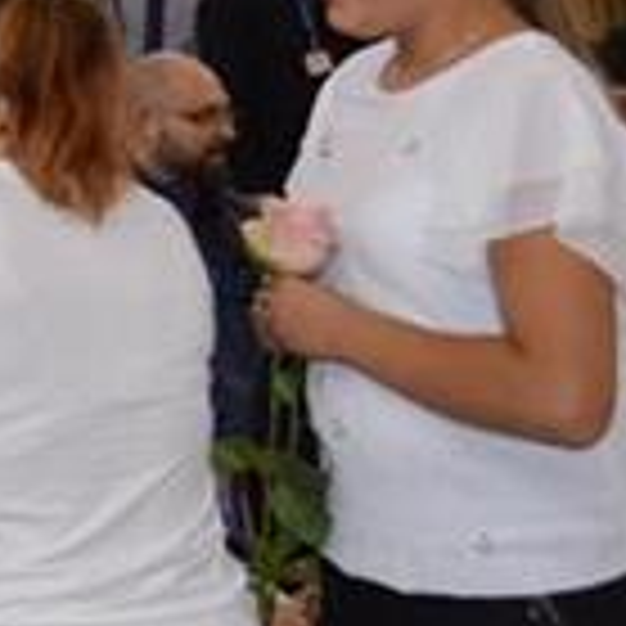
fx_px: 2926
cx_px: -788
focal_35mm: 143
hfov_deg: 10.7
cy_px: 59
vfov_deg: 12.1
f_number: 4
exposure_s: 1/80
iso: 400
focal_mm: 24
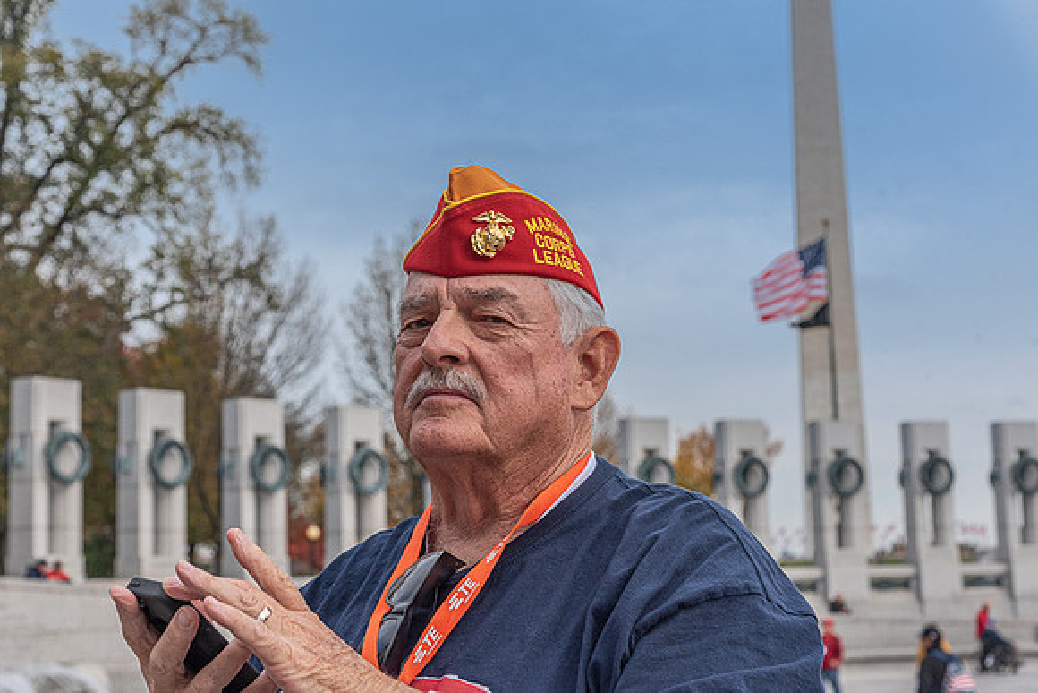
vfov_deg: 21.9
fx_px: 1788
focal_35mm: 62
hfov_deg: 32.4
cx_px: 519
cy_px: 346
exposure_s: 1/1000
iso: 500
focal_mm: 62
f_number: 8
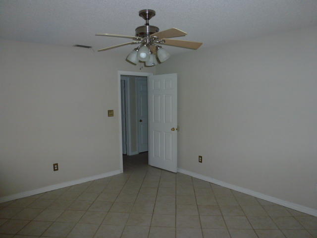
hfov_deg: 71.6
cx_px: 158
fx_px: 220
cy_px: 119
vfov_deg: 56.8
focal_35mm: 24
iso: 160
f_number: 3.3
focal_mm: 4.3
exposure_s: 1/60
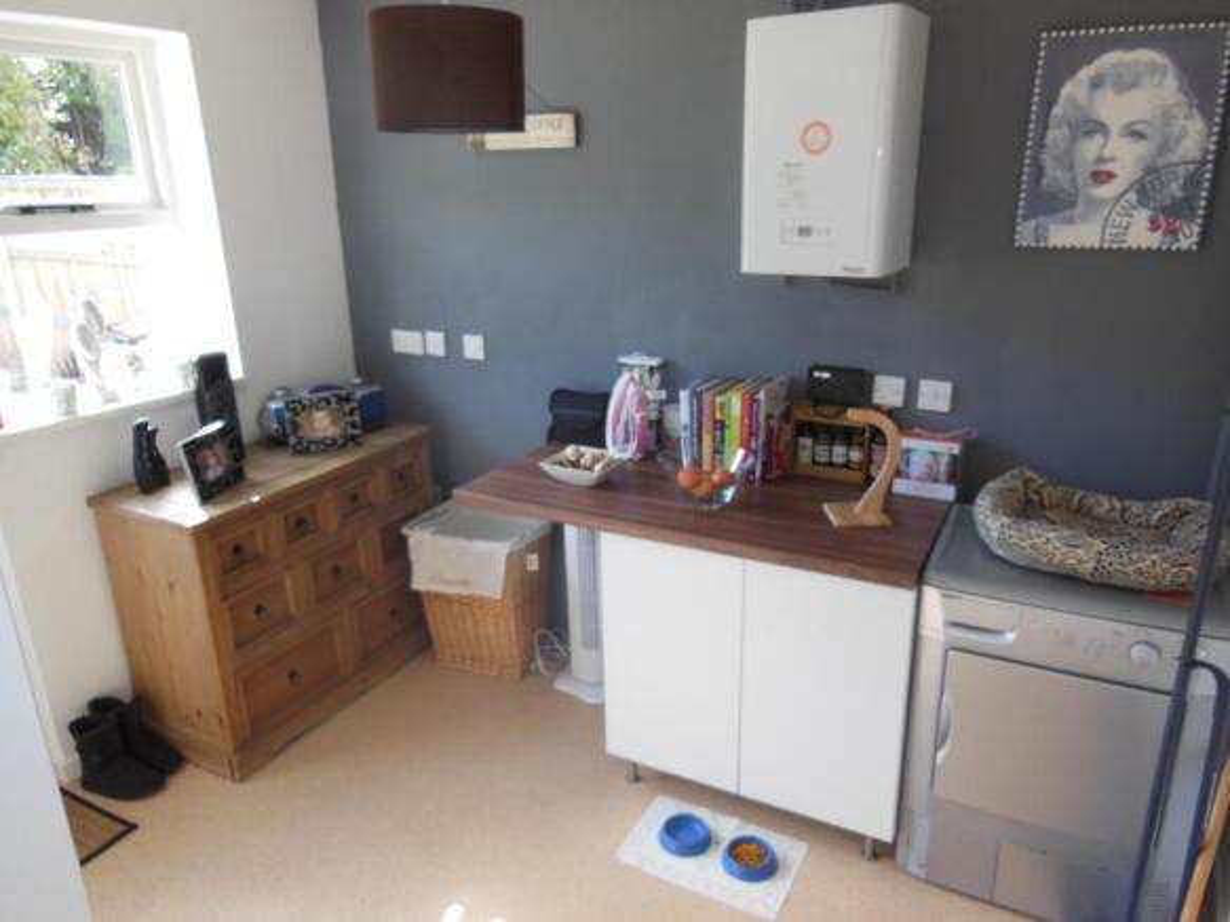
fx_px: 888
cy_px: 461
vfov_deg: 54.9
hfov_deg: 69.4
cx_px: 615
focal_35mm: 25
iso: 160
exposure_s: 1/30
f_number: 3.5
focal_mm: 4.5
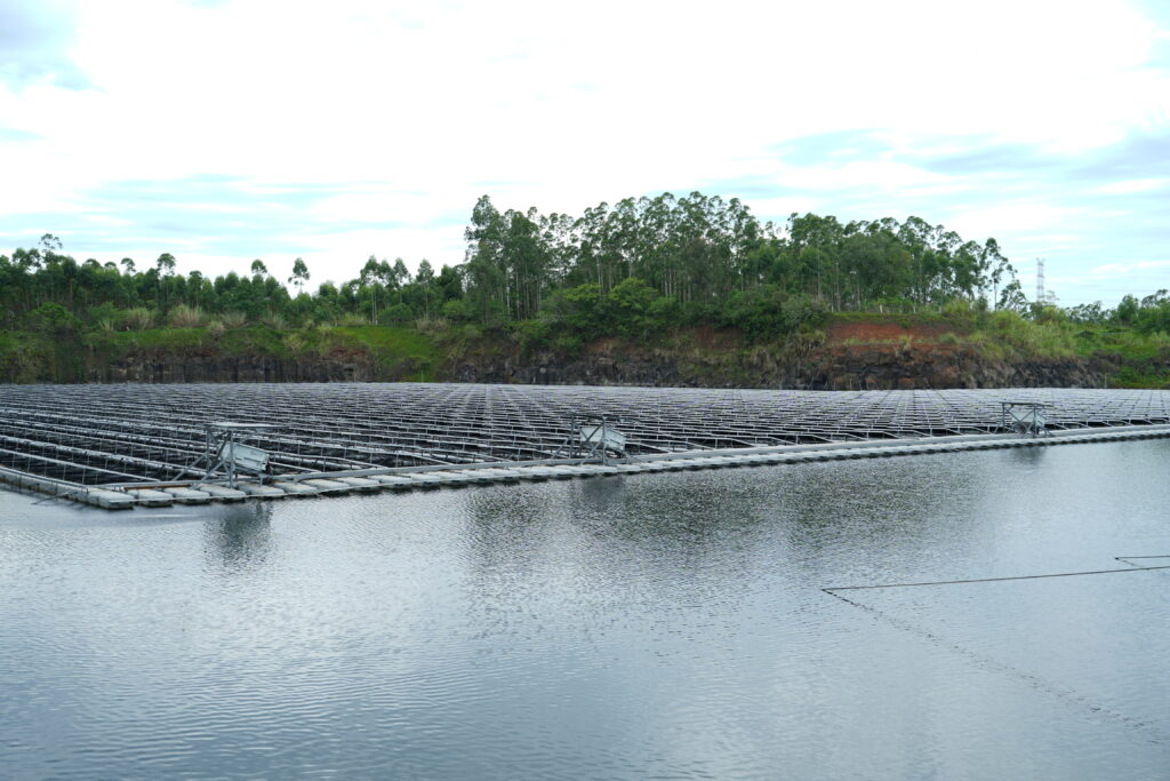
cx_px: 585
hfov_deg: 51.9
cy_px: 390
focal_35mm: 37
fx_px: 1203
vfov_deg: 36.0
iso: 64
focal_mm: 37
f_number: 4.5
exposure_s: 1/250
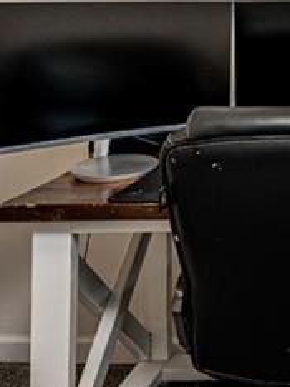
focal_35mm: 59
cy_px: 32
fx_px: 658
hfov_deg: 21.3
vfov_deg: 31.1
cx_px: 424
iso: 2500
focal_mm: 14
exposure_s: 1/160
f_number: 8
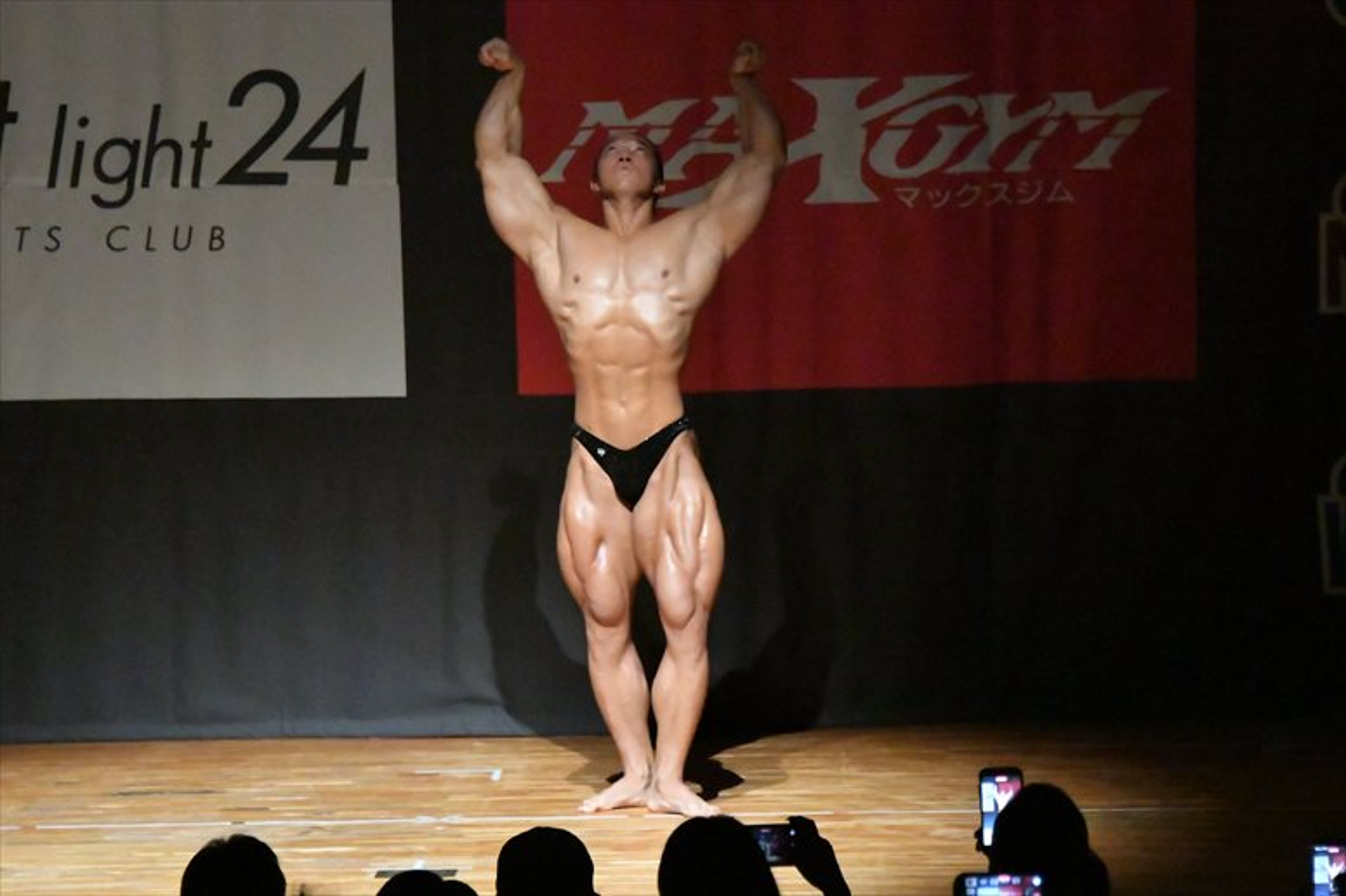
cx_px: 673
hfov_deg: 8.1
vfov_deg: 5.4
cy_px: 448
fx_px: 9530
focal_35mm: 255
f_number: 5.6
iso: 25600
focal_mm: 170
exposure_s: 1/400
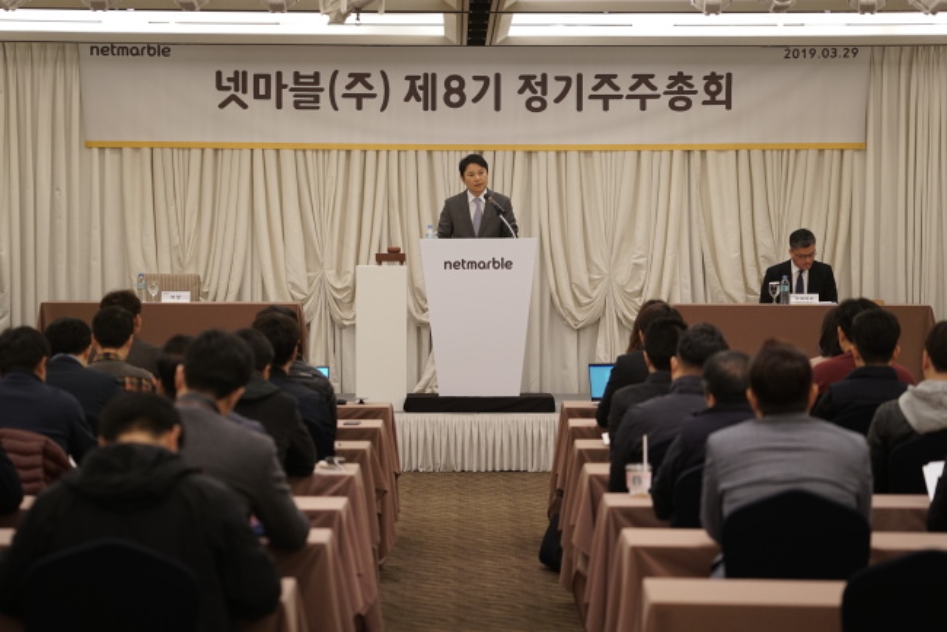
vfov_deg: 12.1
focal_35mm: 113
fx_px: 2974
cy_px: 316
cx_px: 474
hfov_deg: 18.1
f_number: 4
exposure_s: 1/80
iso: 1000
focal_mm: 113
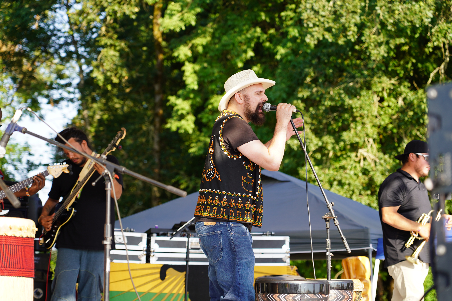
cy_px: 150
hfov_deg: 19.5
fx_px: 1318
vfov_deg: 13.0
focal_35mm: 105
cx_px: 226
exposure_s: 1/125
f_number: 4.5
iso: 100
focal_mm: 105
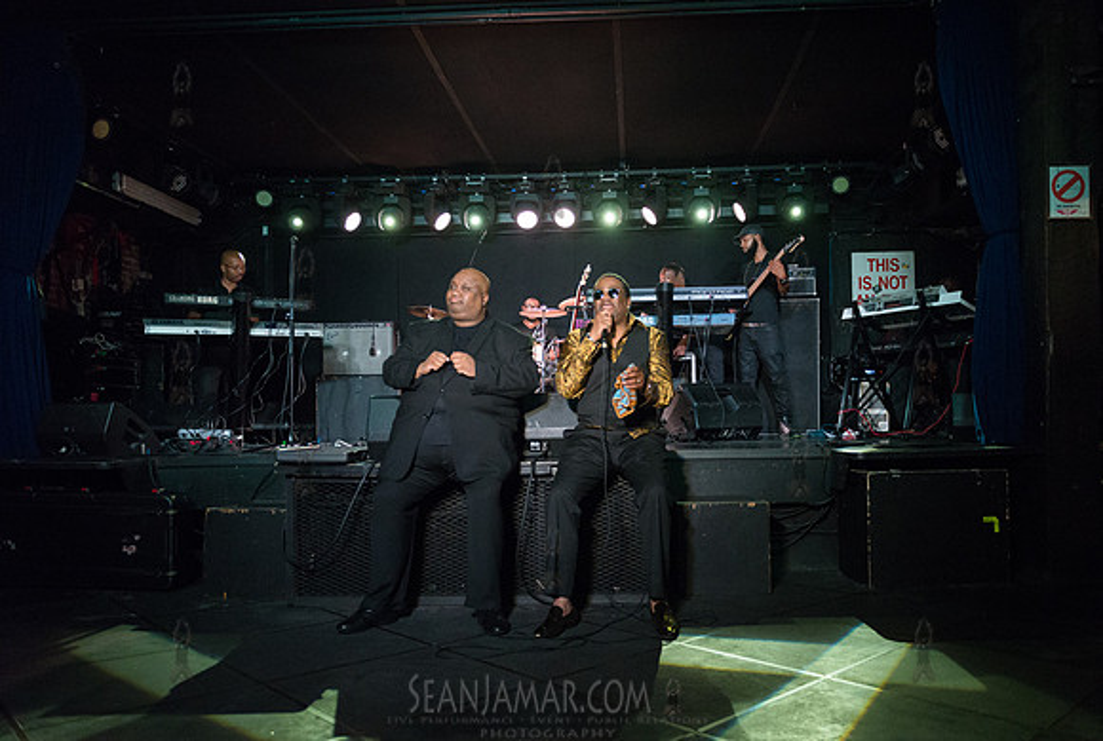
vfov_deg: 49.1
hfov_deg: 68.3
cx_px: 607
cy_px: 405
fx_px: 810
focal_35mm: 26
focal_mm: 24
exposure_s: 1/320
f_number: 2.8
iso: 3200
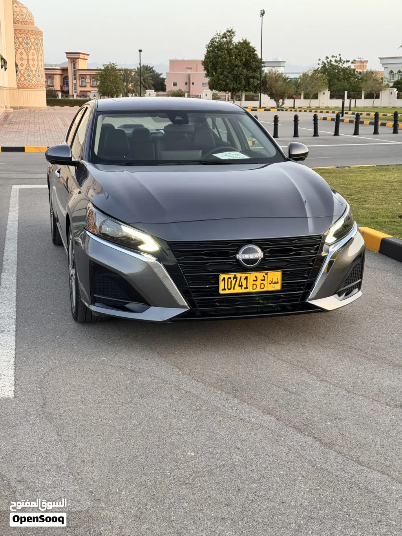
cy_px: 268
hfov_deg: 30.3
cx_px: 201
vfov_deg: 39.7
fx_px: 743
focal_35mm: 48
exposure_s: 1/307
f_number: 1.78
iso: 64
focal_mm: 6.76
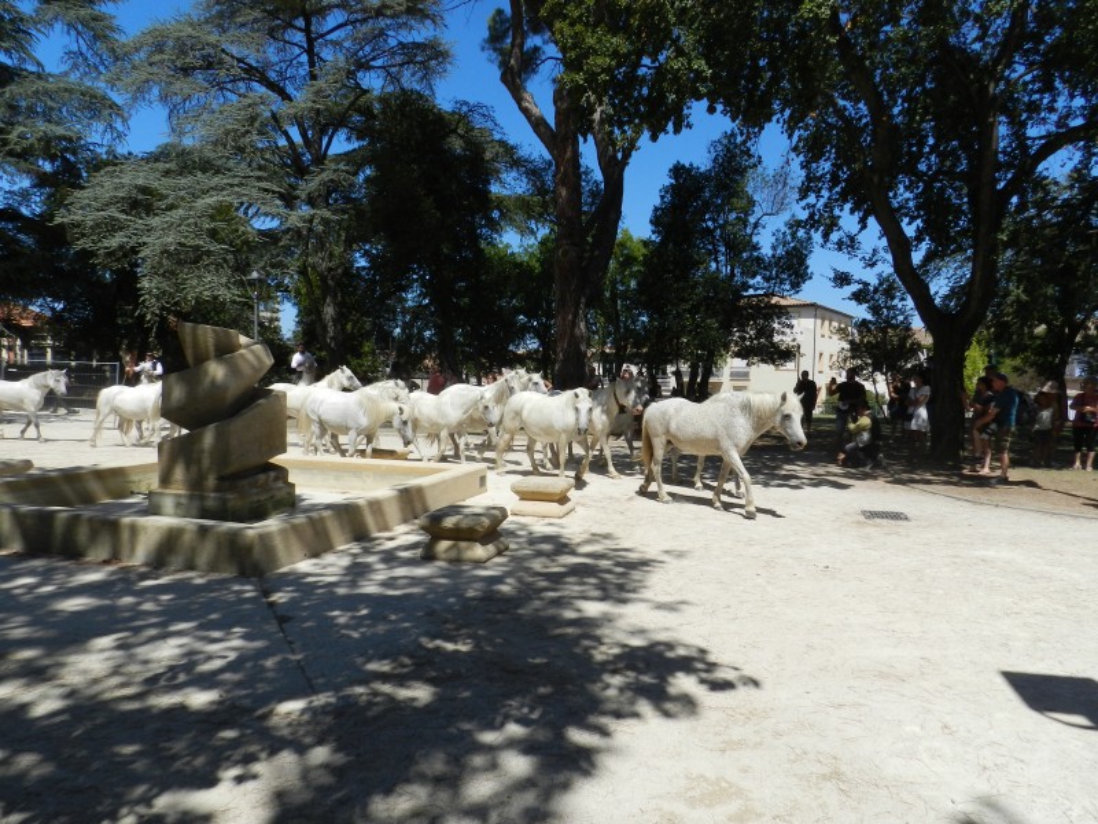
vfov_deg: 58.9
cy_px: 412
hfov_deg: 73.9
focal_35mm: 23
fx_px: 730
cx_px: 549
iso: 160
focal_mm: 4
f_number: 4.5
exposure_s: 1/1000
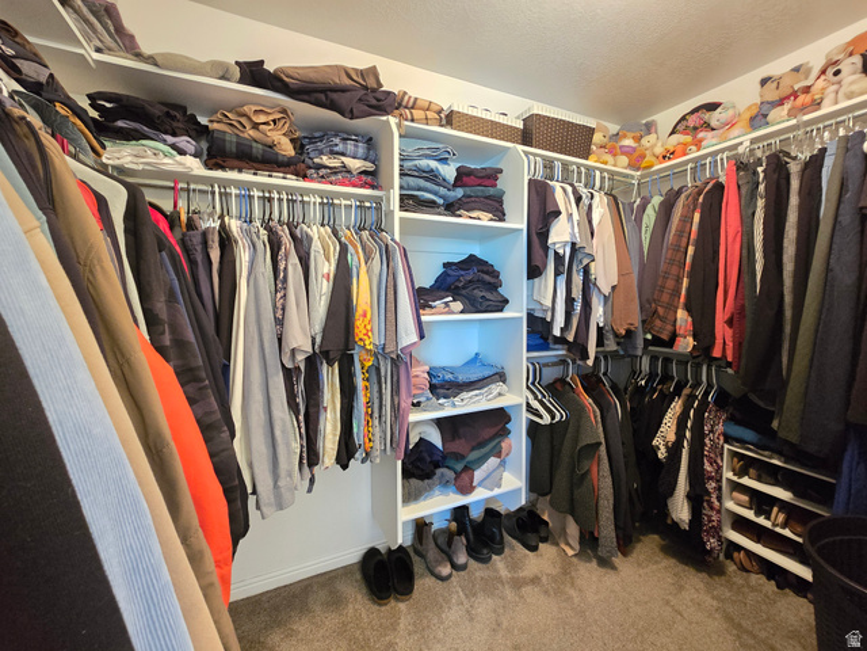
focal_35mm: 13
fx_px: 326
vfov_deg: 89.9
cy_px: 326
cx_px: 434
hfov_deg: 106.2
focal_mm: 2.2
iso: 1250
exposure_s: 1/30
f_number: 2.2
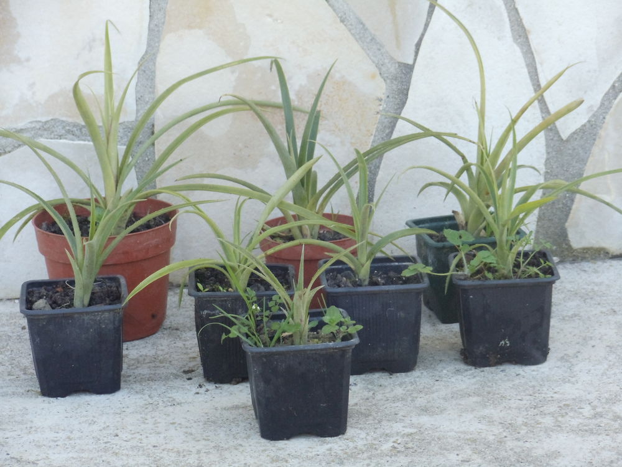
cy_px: 234
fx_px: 2516
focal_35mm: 140
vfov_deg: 10.6
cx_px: 311
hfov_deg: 14.1
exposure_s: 1/125
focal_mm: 19.11
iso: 400
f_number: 5
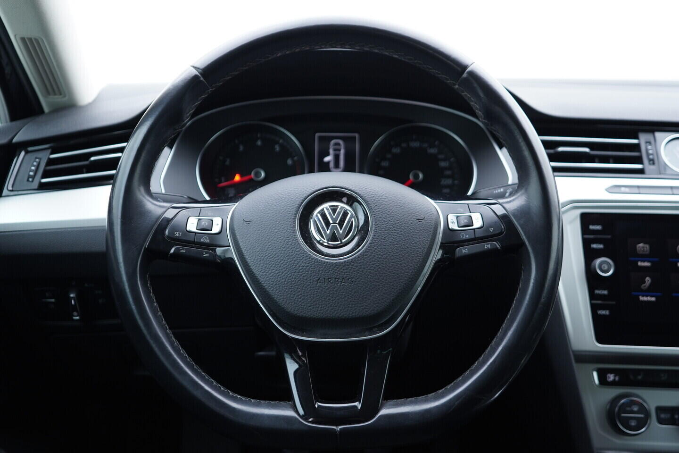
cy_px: 226
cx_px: 340
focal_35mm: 36
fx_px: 679
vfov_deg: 36.9
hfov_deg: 53.1
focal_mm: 24
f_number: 2.8
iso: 250
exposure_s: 1/40
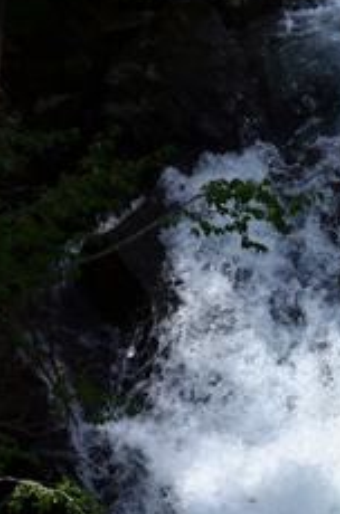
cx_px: 544
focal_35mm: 110
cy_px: 574
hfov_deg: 11.7
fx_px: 1568
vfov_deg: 17.9
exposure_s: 1/400
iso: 200
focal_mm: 22
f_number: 10
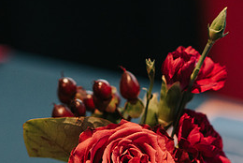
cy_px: 175
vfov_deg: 4.8
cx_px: 133
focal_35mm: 284
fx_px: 1919
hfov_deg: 7.2
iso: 800
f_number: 3.2
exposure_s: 1/125
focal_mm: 85
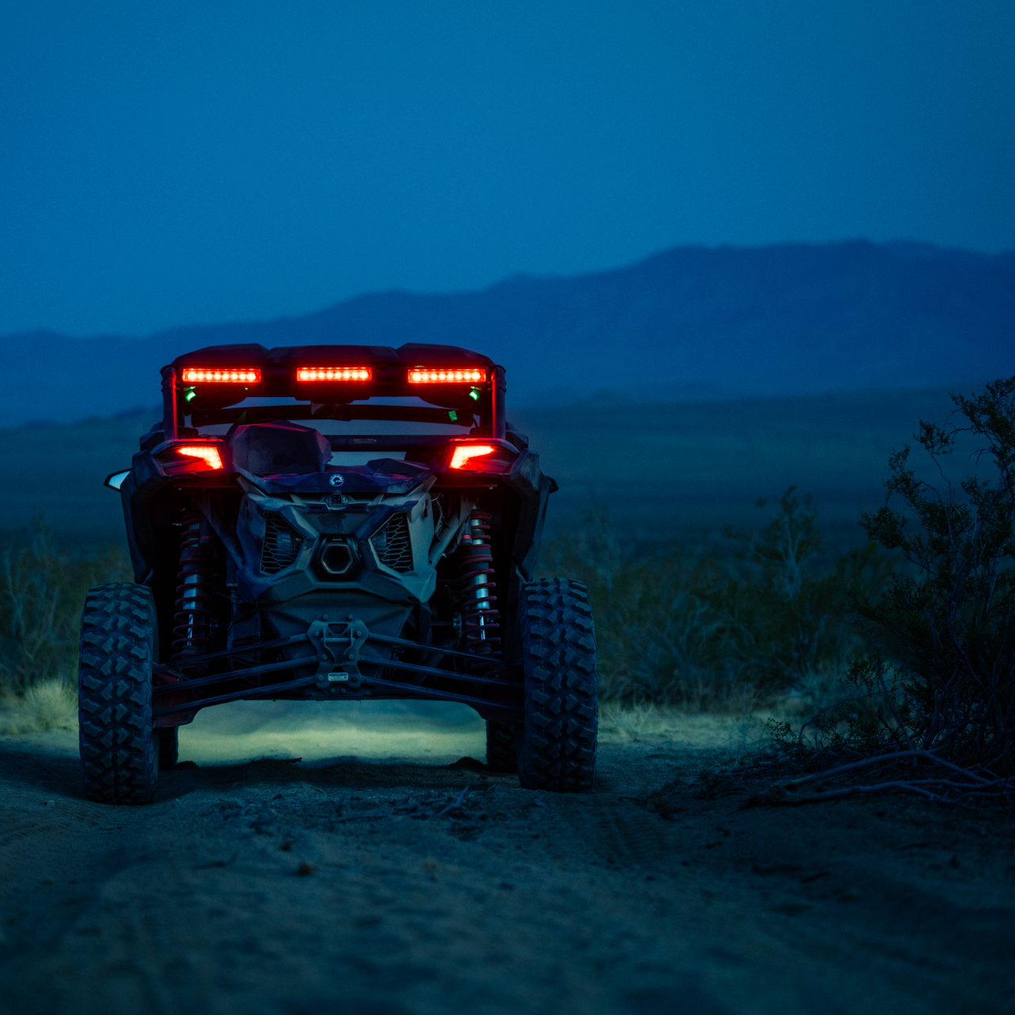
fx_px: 4047
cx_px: 367
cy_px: 507
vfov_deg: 14.3
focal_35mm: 122
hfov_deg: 14.3
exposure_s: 1/160
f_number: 2.8
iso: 250
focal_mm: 95
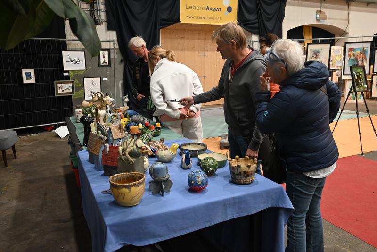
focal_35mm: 30
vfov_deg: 44.3
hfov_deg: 62.8
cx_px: 188
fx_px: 309
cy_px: 126
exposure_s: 1/125
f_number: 4.5
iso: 3200
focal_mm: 29.5
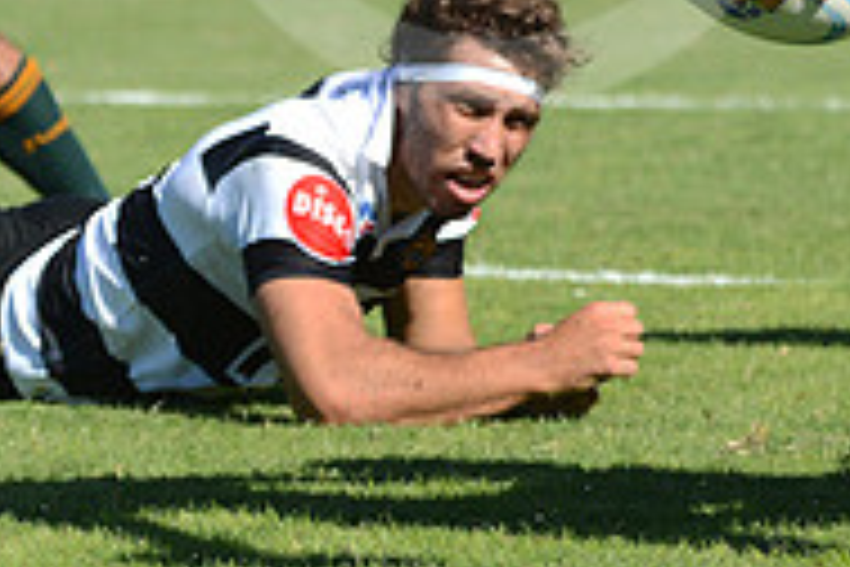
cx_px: 1264
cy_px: -214
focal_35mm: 429
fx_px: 10128
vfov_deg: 3.2
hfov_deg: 4.8
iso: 320
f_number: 4
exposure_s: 1/1600
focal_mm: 140
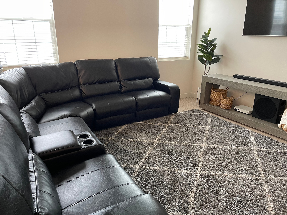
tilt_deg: -16.7
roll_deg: -0.2
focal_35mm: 26
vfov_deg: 53.1
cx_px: 144
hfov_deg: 67.3
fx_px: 216
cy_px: 108
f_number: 1.6
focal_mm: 4.2
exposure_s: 1/60
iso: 125
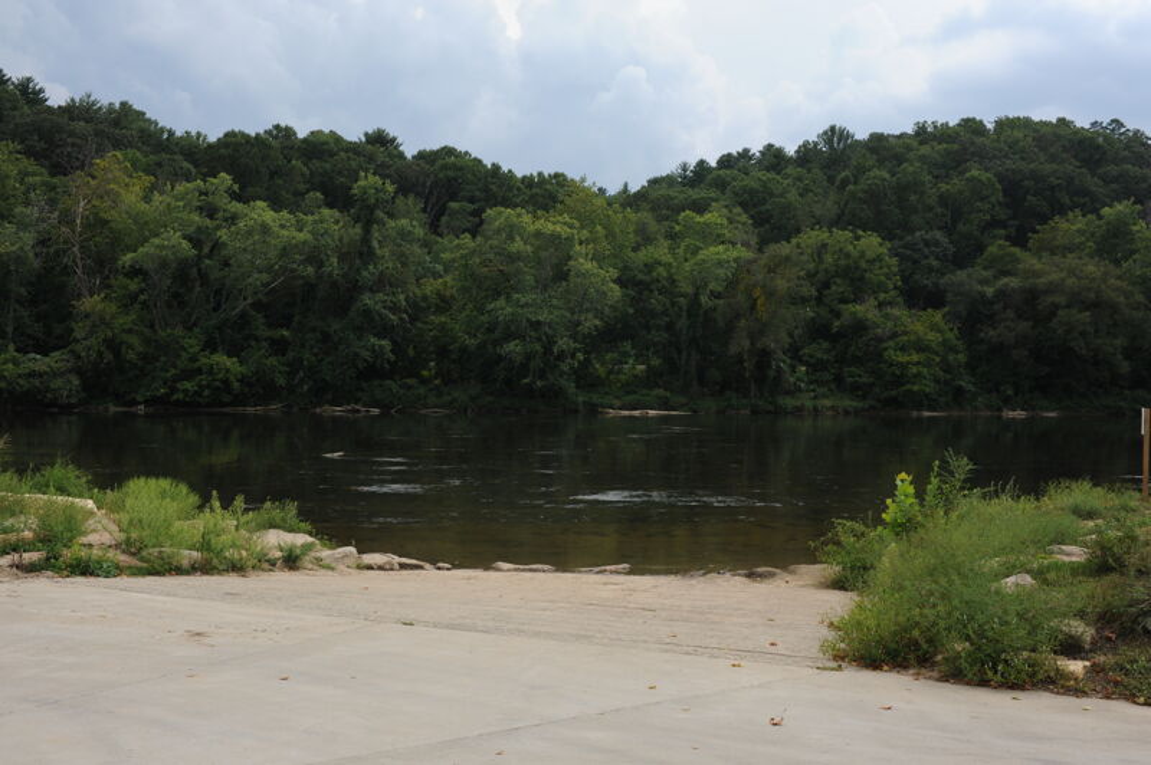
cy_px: 382
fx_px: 1118
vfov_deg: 37.8
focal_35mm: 35
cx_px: 576
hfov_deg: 54.5
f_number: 9
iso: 250
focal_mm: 35
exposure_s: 1/320
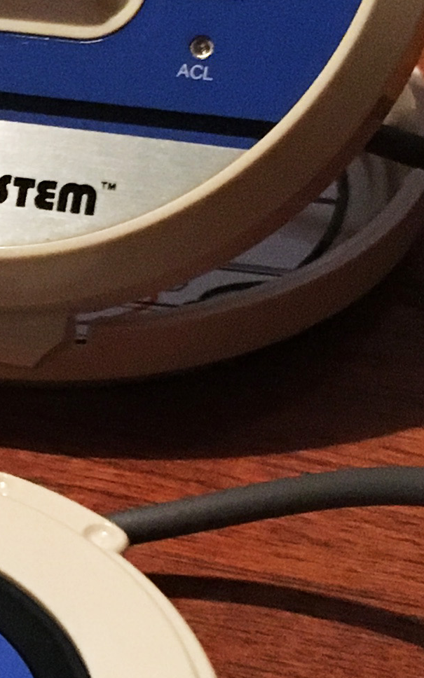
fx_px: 2367
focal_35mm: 128
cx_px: -321
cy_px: 373
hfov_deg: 9.7
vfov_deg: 16.3
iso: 250
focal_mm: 4.15
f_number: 2.2
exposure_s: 1/17
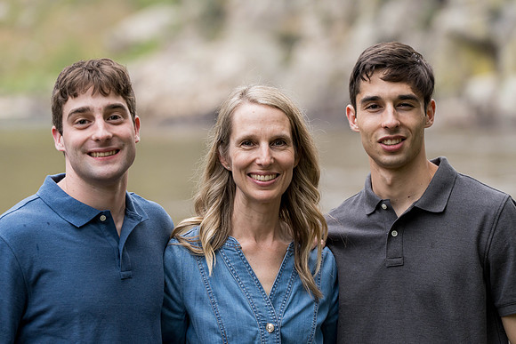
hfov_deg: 10.4
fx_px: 2824
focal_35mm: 197
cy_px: 172
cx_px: 258
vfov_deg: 7.0
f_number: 4.5
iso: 2000
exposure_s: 1/200
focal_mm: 197
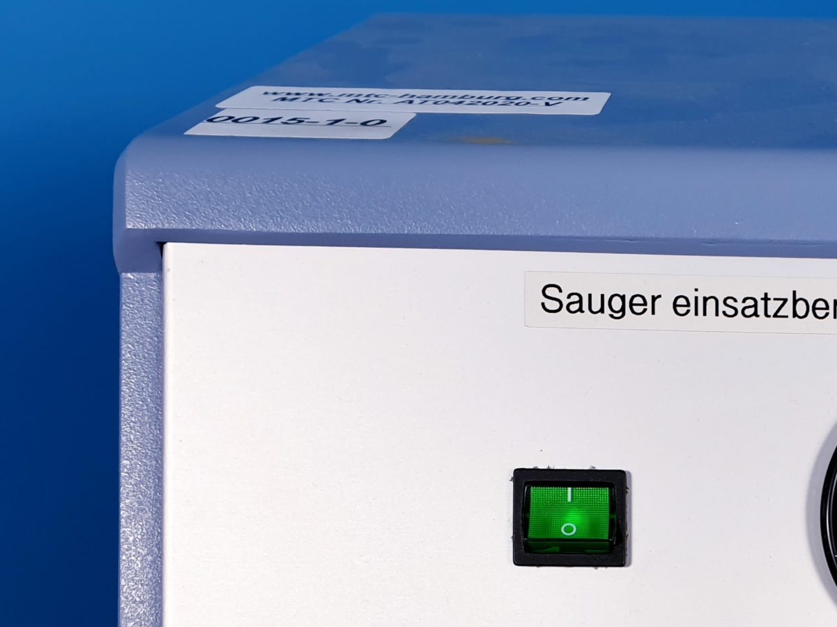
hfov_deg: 32.9
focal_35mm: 54
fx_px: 1305
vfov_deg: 25.6
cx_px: 817
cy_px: 633
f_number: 2.4
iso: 50
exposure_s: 1/50
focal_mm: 4.3
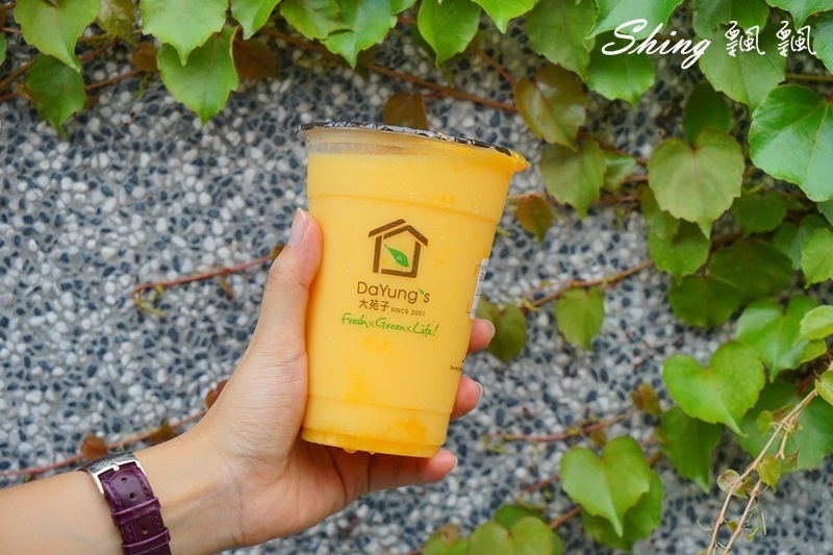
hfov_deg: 28.8
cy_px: 278
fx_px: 1619
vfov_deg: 19.4
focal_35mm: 70
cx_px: 416
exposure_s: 1/80
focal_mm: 70
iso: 250
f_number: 5.6
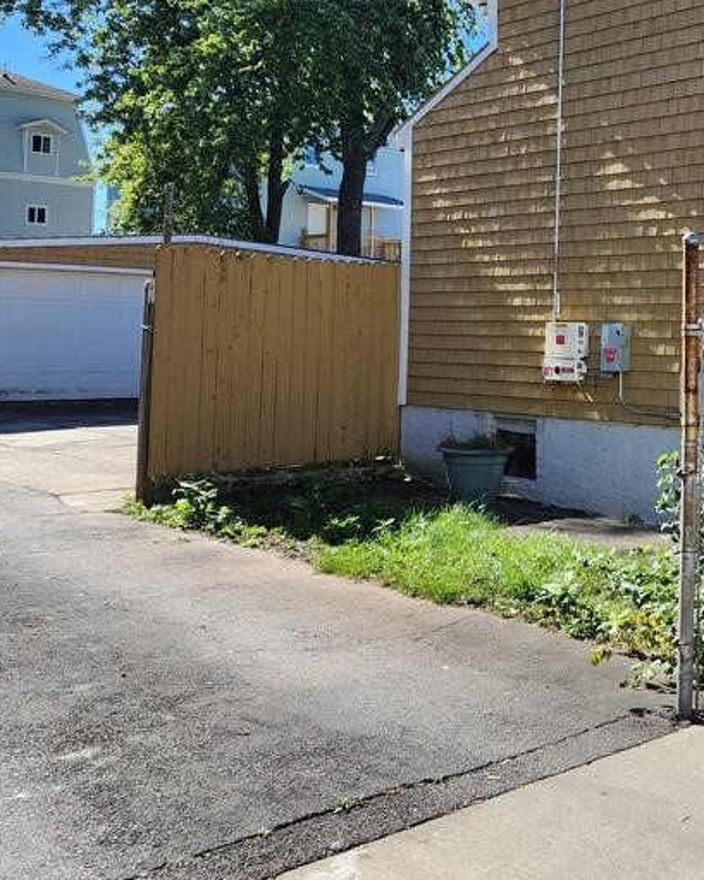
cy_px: 308
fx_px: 1172
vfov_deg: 40.7
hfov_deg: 31.6
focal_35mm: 45
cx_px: 652
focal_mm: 6.4
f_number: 1.8
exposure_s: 1/519
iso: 12
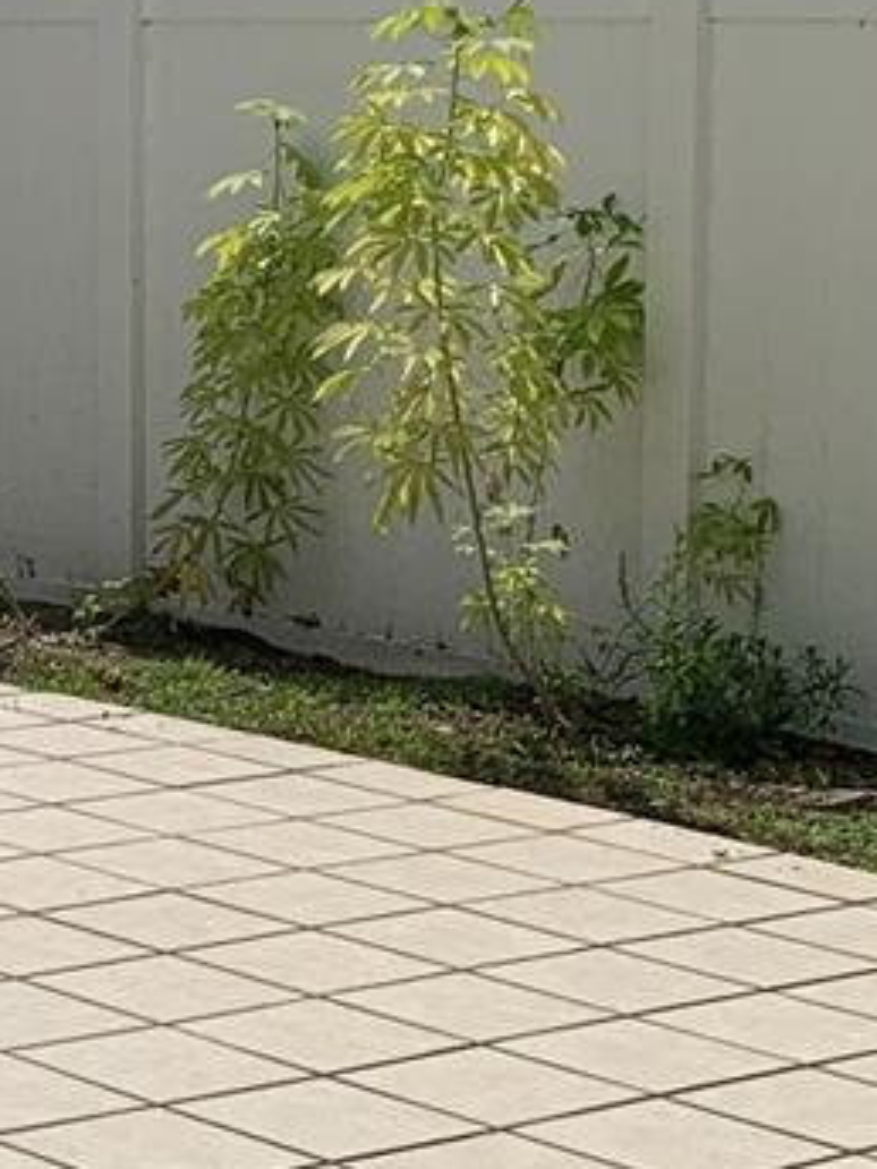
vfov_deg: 16.9
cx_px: -772
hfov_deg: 11.7
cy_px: 387
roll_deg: -0.5
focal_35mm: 116
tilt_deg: -5.7
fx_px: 3918
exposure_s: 1/8000
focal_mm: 4.25
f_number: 1.8
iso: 25
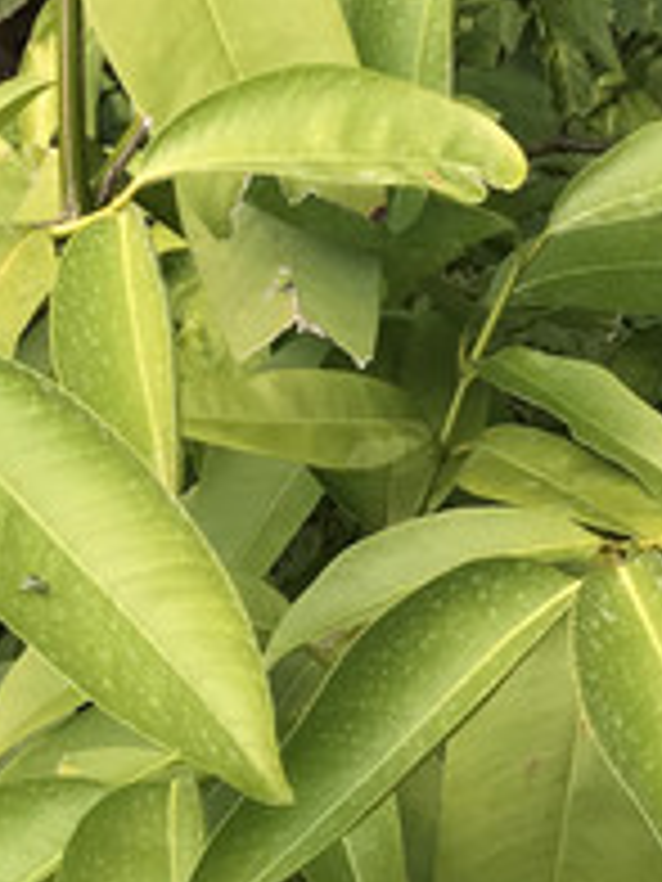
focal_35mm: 114
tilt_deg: -17.4
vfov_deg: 16.7
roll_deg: -1.4
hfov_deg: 12.9
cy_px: -81
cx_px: 153
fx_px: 2907
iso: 20
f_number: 1.8
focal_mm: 3.99
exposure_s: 1/471
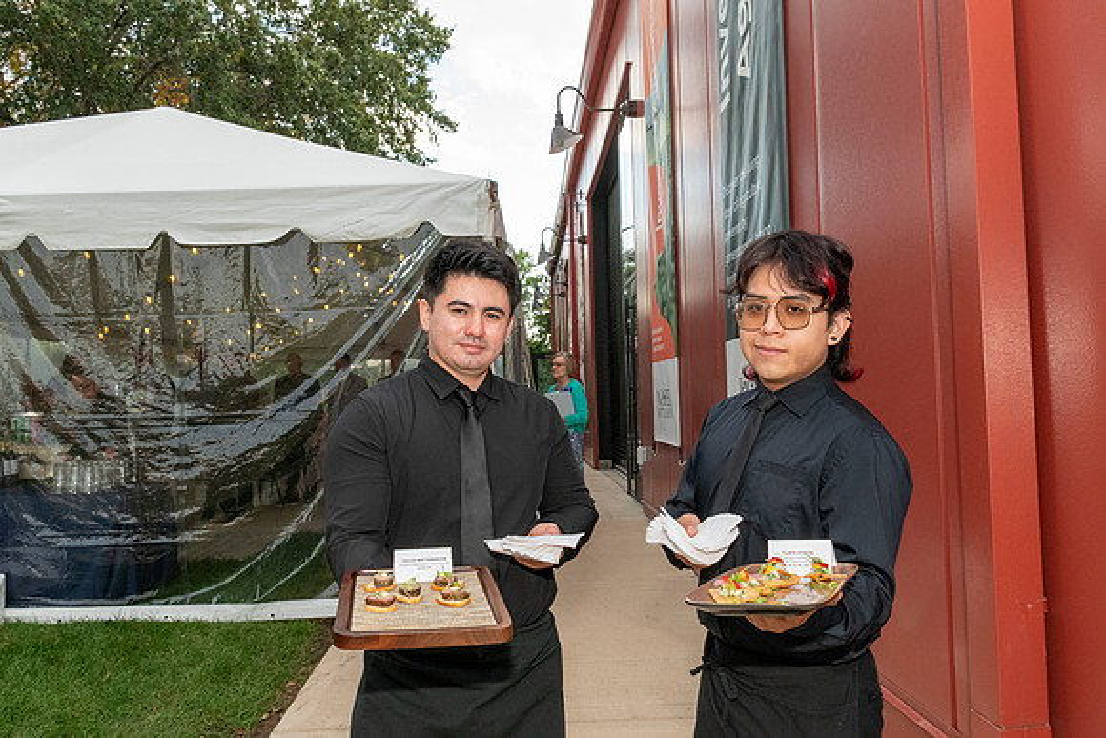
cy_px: 369
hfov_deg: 67.4
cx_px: 553
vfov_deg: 48.0
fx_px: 830
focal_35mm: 27
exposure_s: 1/200
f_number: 10
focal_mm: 18
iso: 1600
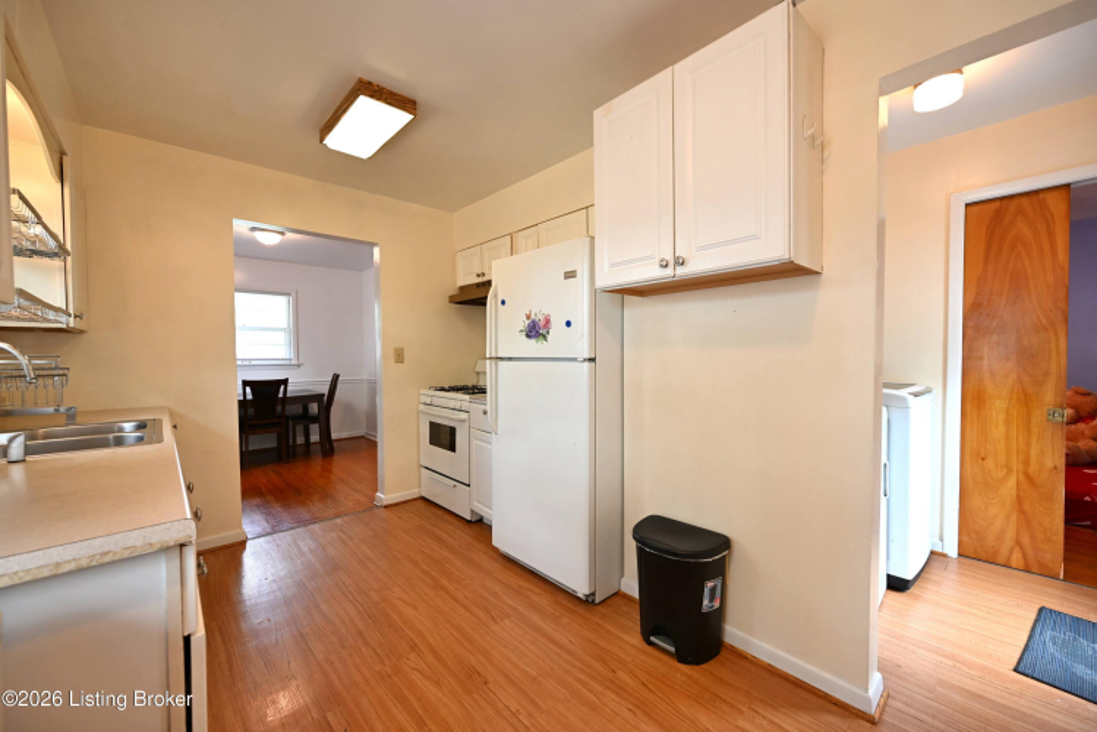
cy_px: 366
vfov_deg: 81.3
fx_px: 427
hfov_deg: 104.2
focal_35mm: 14
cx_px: 548
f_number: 5.6
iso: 450
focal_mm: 14
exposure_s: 1/15
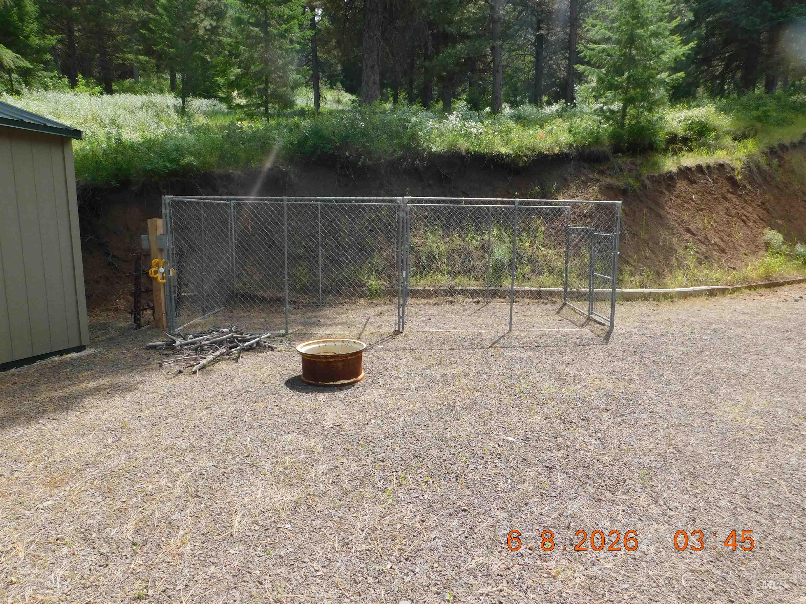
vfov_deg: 58.9
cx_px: 403
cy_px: 302
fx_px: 536
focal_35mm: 23
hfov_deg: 73.9
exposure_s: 1/800
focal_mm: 4
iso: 125
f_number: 3
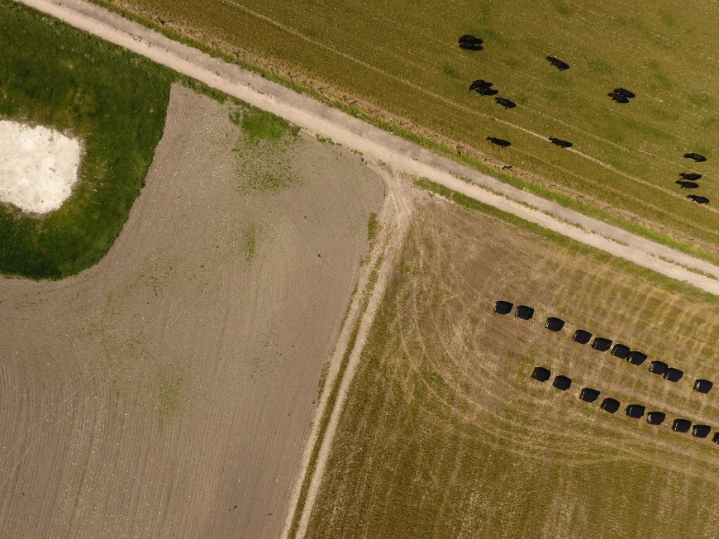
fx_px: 478
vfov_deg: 58.7
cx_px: 403
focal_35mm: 23
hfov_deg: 73.6
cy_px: 301
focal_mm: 3.61
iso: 100
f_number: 2.8
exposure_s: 1/790
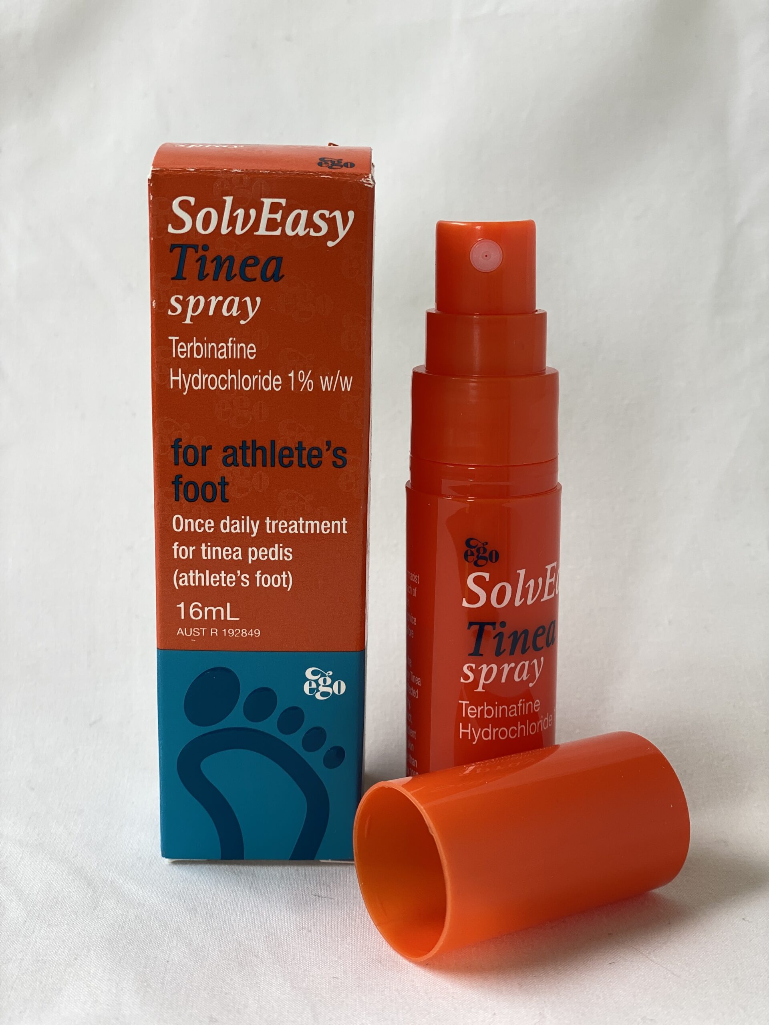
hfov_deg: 28.0
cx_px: 384
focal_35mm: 52
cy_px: 512
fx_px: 1540
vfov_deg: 36.8
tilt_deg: -19.9
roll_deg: +0.0
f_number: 2
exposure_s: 1/130
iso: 20
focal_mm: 6
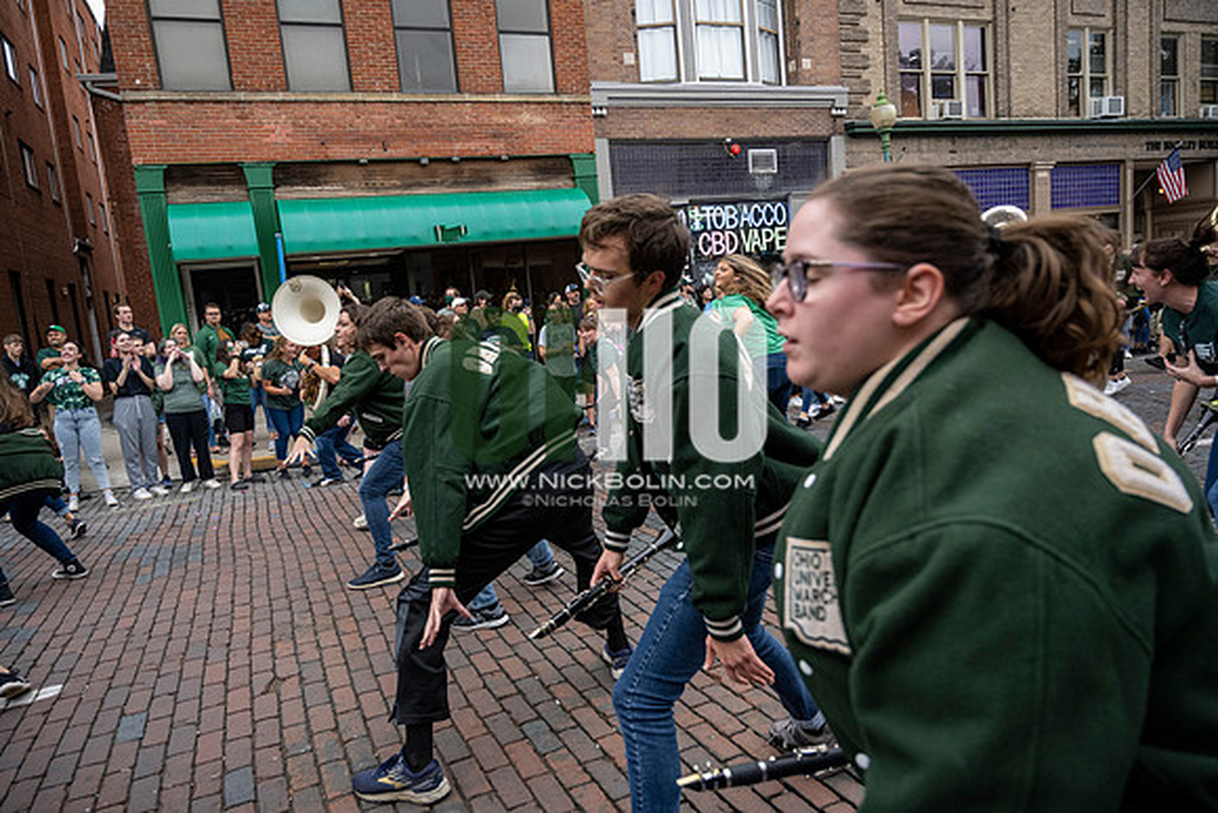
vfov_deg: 53.2
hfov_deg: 73.7
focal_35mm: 24
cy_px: 406
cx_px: 609
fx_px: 812
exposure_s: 1/1600
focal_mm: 24
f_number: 4
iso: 1000
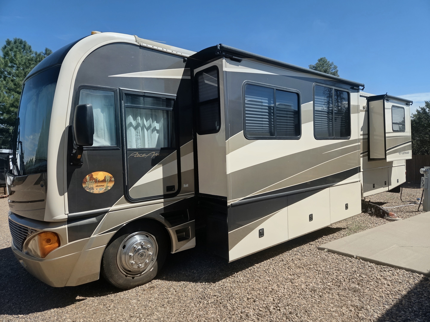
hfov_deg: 73.9
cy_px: 161
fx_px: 286
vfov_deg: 58.9
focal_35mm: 23
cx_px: 215
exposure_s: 1/5261
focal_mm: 5.4
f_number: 1.8
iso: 80
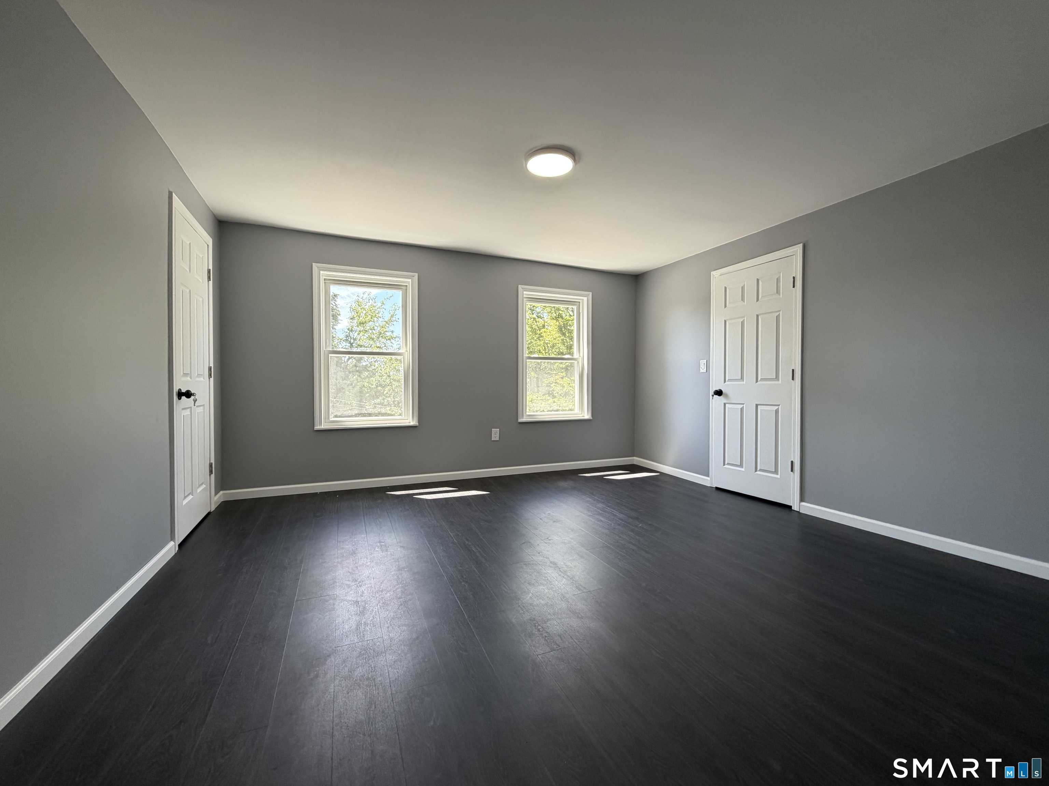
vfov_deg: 85.7
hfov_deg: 102.1
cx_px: 524
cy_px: 393
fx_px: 424
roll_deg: +0.2
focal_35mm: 14
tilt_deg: -0.9
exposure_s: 1/120
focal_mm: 2.22
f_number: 2.2
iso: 100
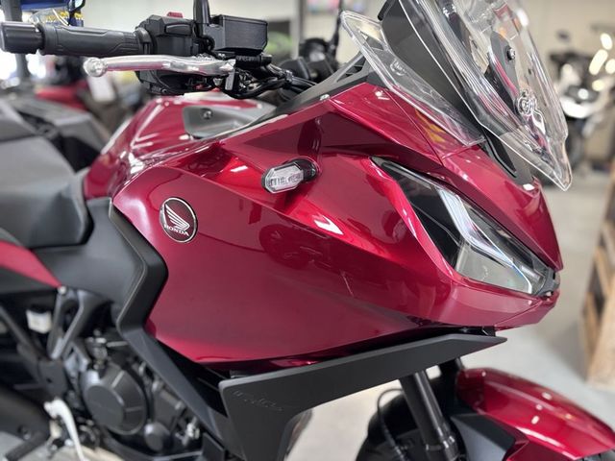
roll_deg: +0.1
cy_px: 230
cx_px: 308
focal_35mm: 26
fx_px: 462
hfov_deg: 67.3
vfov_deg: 53.1
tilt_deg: -19.7
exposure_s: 1/33
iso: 500
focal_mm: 5.96
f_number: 1.6
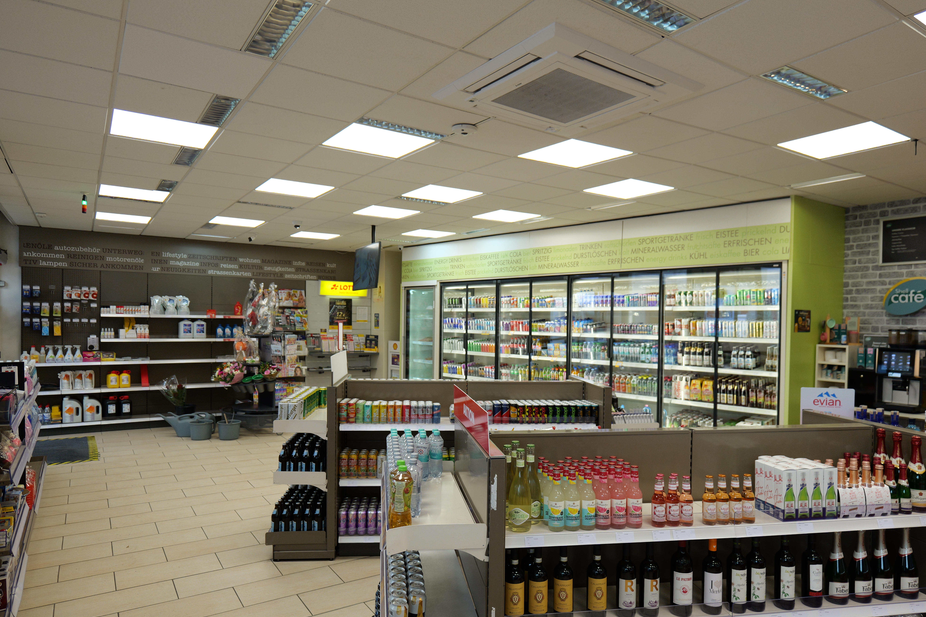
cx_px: 478
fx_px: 566
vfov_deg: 57.2
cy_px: 332
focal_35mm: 22
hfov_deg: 78.6
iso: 800
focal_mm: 20
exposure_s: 1/200
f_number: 3.5
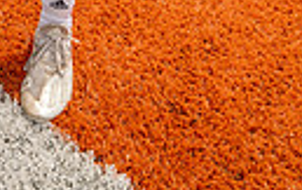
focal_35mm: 103
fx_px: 849
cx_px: 23
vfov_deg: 10.4
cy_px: -314
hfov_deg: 19.7
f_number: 8
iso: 100
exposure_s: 1/160
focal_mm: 29
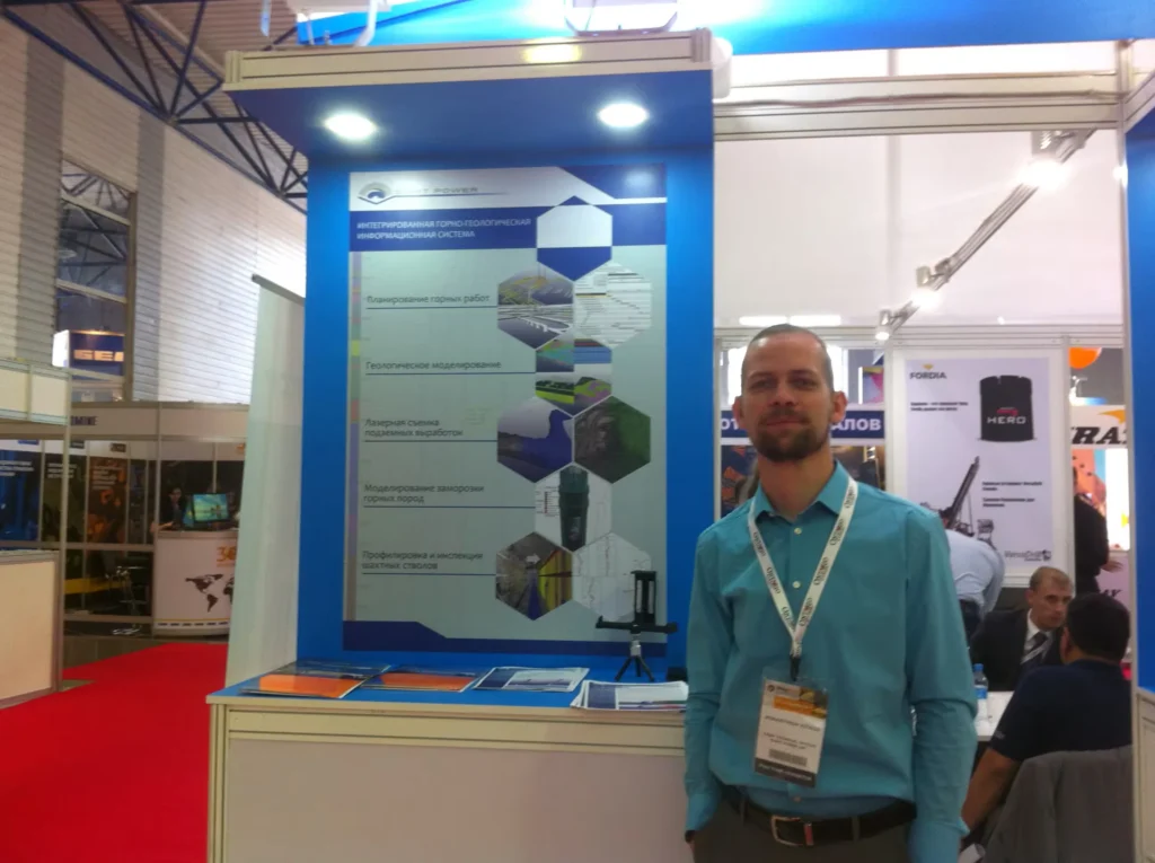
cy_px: 432
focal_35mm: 35
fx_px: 1166
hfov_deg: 52.7
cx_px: 578
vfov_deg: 40.6
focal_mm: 3.85
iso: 80
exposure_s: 1/17
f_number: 2.8
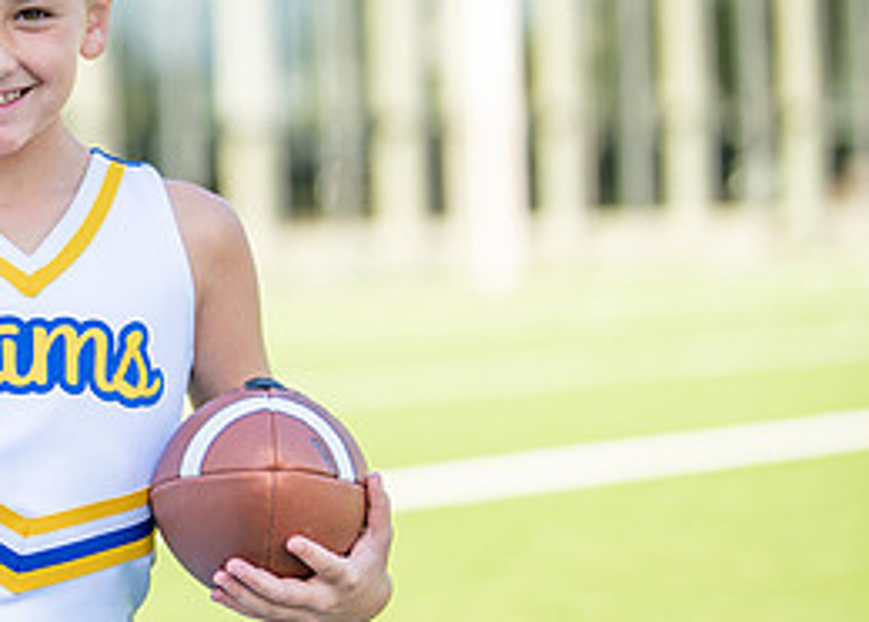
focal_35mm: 127
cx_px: -10
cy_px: 297
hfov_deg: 15.5
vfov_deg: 11.3
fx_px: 3136
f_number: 1.2
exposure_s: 1/2500
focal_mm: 50
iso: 100
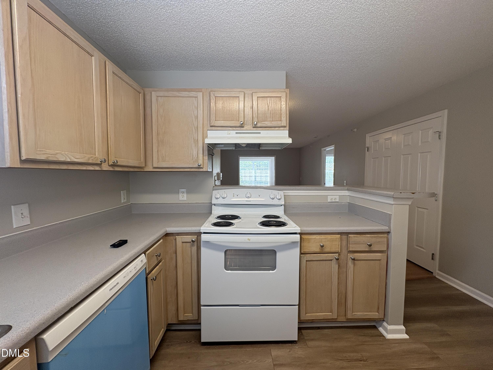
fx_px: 199
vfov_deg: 85.7
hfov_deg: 102.1
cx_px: 246
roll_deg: +1.0
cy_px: 185
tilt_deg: -3.8
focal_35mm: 14
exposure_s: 1/120
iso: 80
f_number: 2.2
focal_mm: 2.22
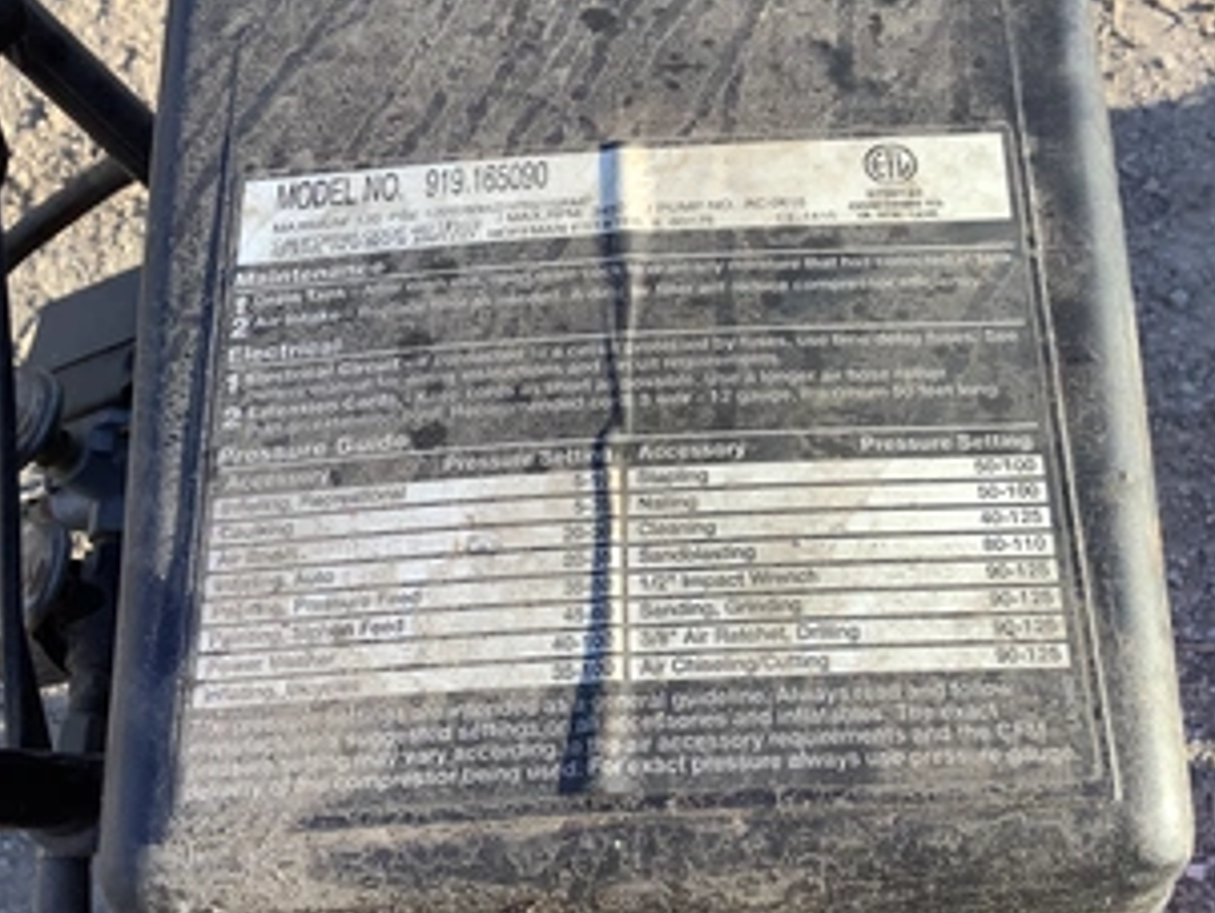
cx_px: 656
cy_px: 454
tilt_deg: -57.4
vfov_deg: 35.2
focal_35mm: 41
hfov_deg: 45.7
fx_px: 1440
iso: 25
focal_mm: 3.3
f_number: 2.4
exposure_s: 1/345
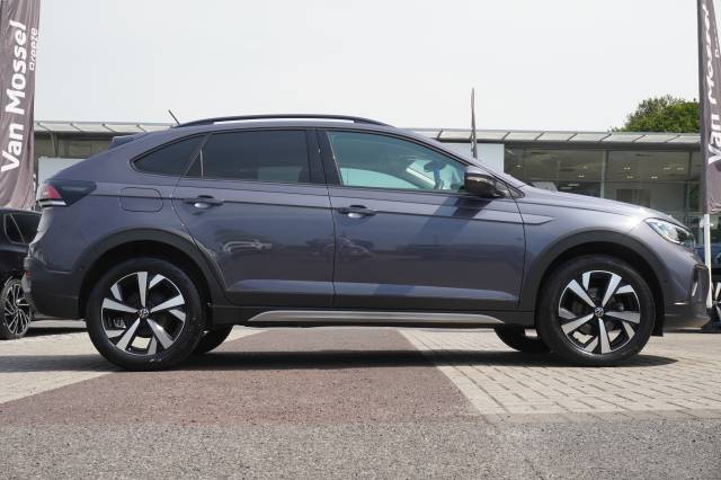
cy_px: 240
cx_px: 360
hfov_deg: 45.0
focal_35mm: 44
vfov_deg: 30.8
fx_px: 871
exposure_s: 1/200
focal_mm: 29
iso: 400
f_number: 9.5
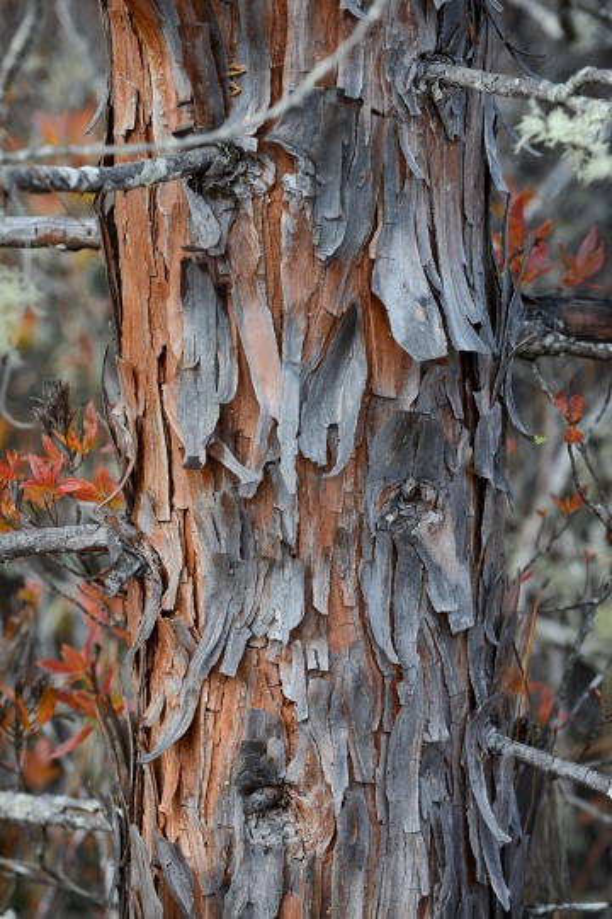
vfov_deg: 10.3
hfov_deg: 6.9
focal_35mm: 200
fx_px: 5100
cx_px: 306
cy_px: 460
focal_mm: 200
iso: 320
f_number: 8
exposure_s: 1/200
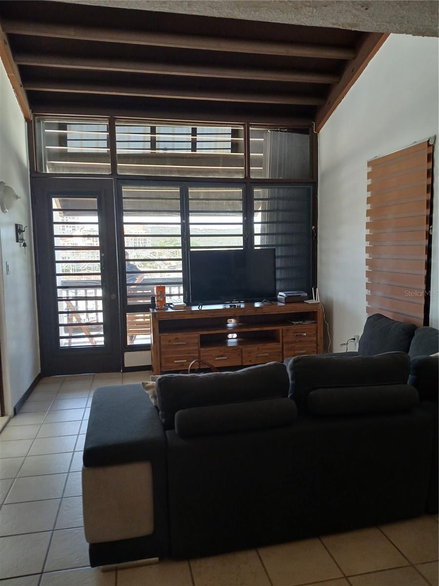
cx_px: 220
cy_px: 293
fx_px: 440
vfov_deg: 67.3
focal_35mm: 26
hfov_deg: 53.1
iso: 160
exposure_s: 1/60
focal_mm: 3.98
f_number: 1.8
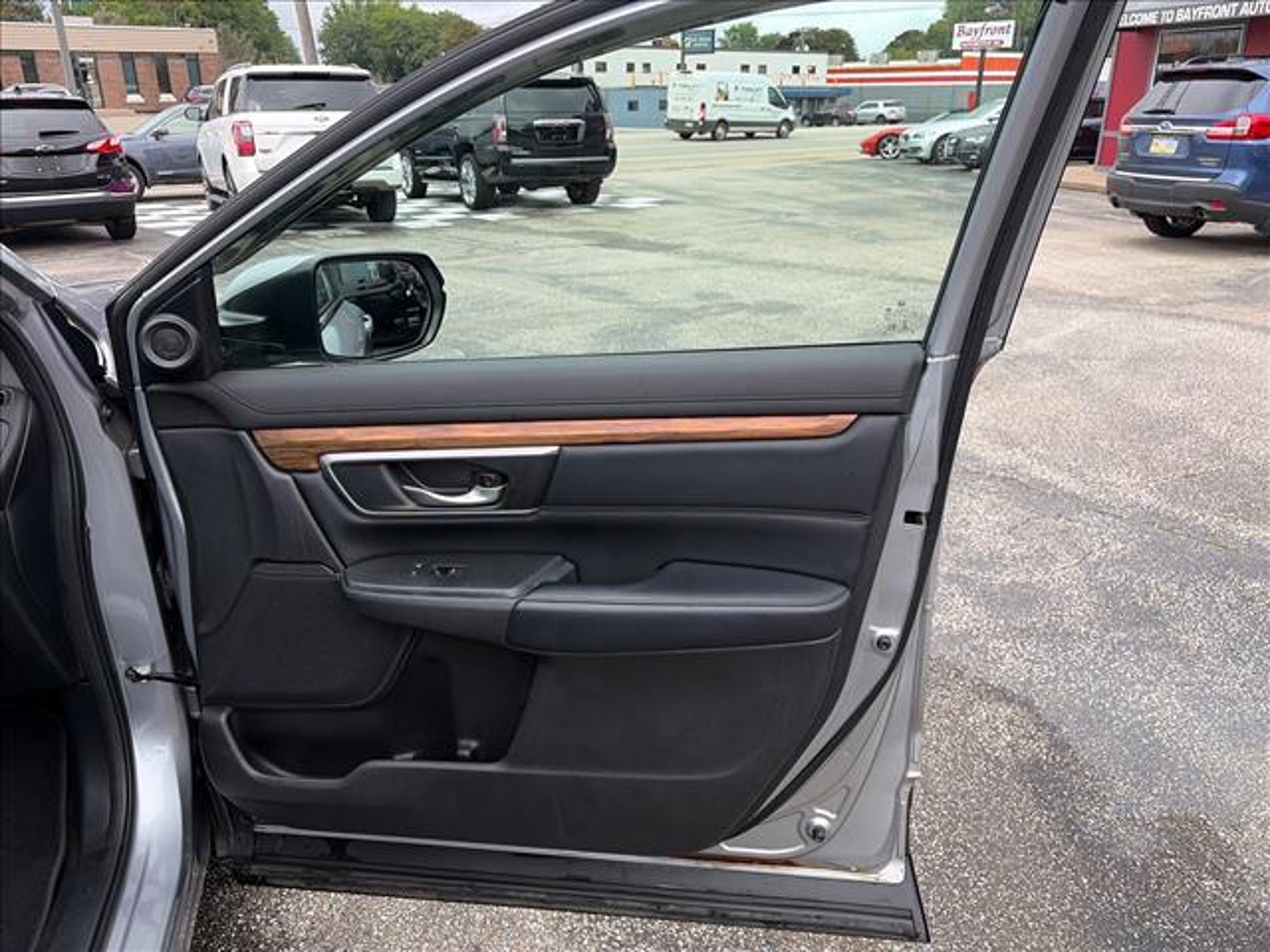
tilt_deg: -19.5
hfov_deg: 67.3
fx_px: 954
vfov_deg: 53.1
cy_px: 476
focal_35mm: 26
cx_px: 635
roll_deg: -3.5
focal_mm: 5.96
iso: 50
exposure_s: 1/764
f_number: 1.6
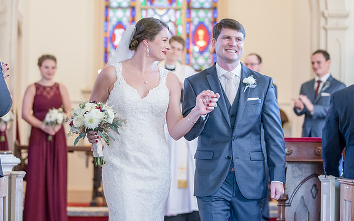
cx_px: 177
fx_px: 1197
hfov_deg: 16.8
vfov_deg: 10.6
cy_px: 100
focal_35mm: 124
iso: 2000
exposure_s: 1/160
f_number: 2.8
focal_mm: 100
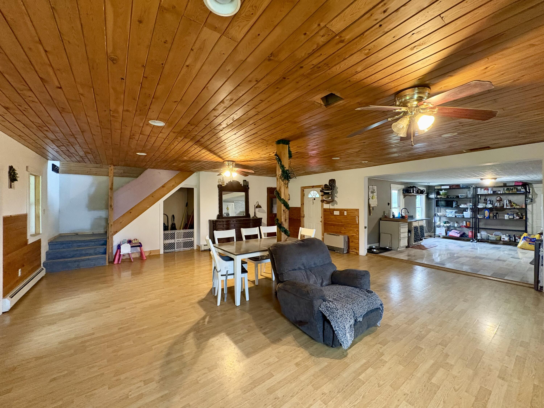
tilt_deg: -0.4
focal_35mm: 14
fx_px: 220
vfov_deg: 85.7
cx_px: 272
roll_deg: +0.8
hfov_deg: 102.1
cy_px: 204
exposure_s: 1/60
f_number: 2.2
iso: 640
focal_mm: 2.22
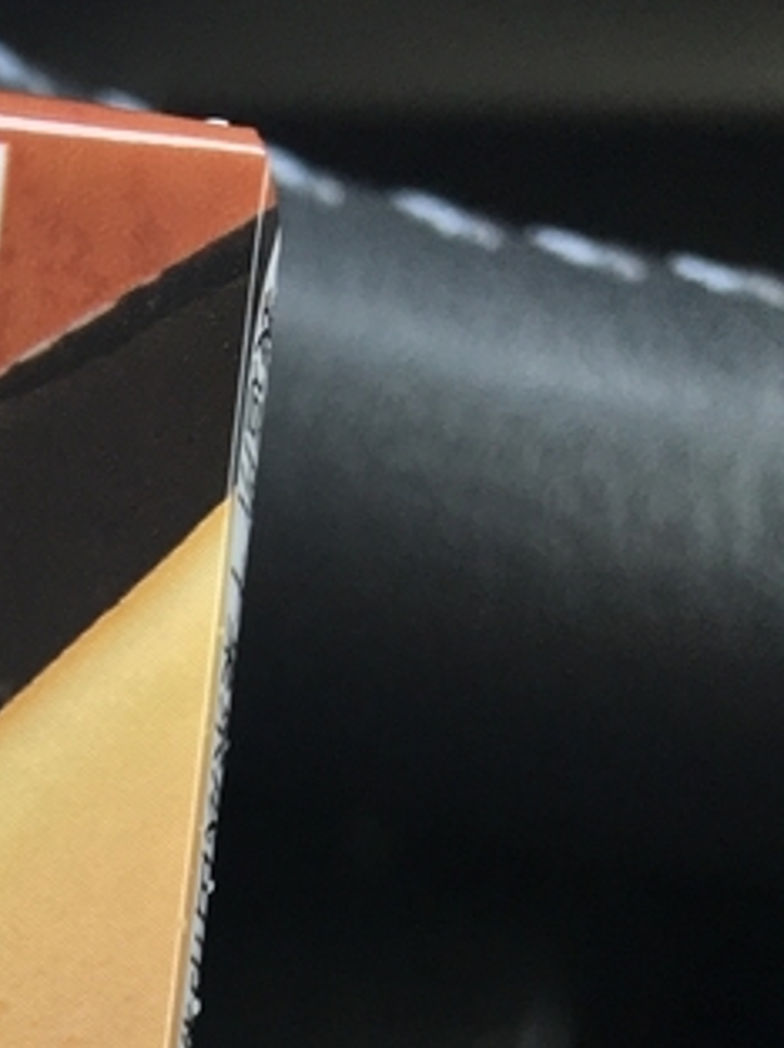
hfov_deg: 14.2
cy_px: 1651
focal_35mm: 95
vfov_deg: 18.0
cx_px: -493
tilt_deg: -49.9
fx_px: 2875
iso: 32
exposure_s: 1/60
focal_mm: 4.15
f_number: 2.2
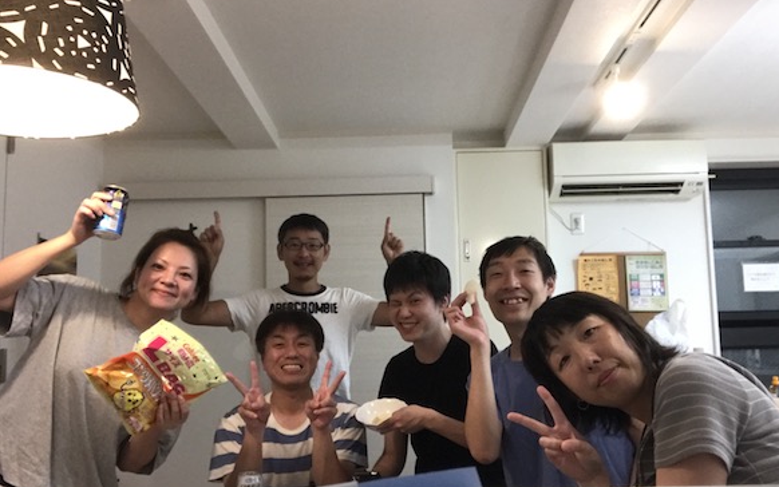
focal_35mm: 35
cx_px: 399
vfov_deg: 36.3
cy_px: 271
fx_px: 743
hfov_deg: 55.3
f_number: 2.2
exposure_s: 1/25
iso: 200
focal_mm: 2.87
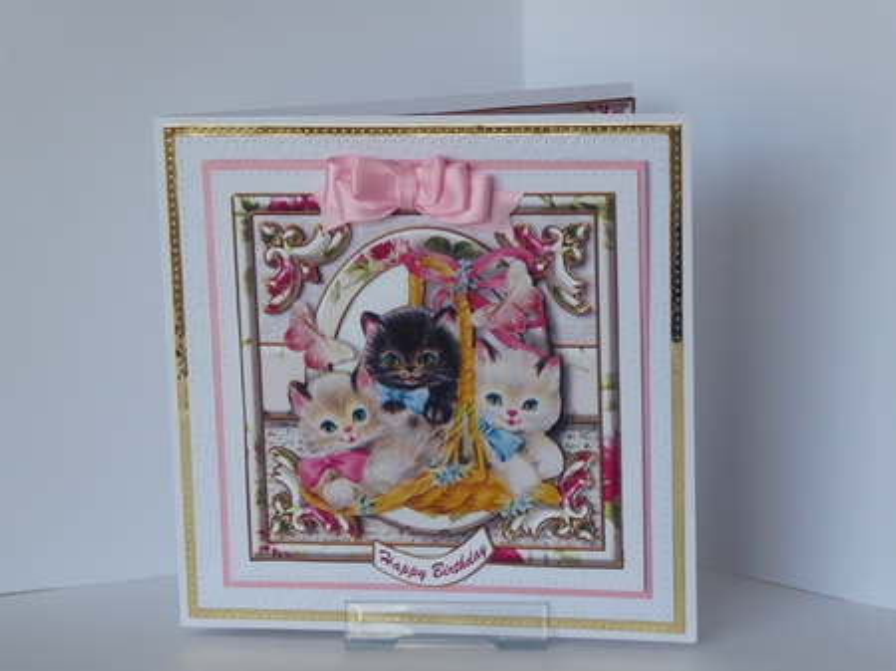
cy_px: 336
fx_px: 2354
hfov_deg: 21.5
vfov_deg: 16.2
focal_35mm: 91
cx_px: 448
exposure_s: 1/60
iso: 125
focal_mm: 15
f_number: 4.8
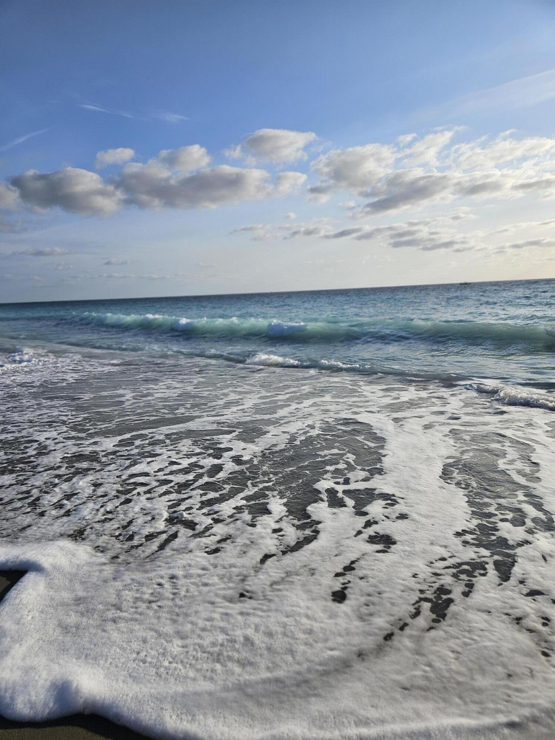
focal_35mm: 23
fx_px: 492
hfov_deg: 58.9
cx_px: 278
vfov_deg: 73.9
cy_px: 370
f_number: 1.8
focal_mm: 5.4
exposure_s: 1/4210
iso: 25
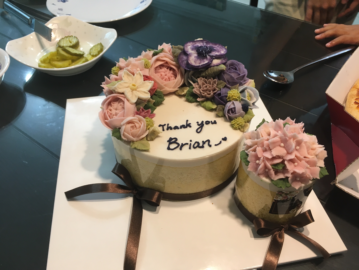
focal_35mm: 29
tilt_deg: -46.4
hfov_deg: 61.7
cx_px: 180
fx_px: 301
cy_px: 135
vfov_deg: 48.2
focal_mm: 4.15
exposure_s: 1/30
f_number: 2.2
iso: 80
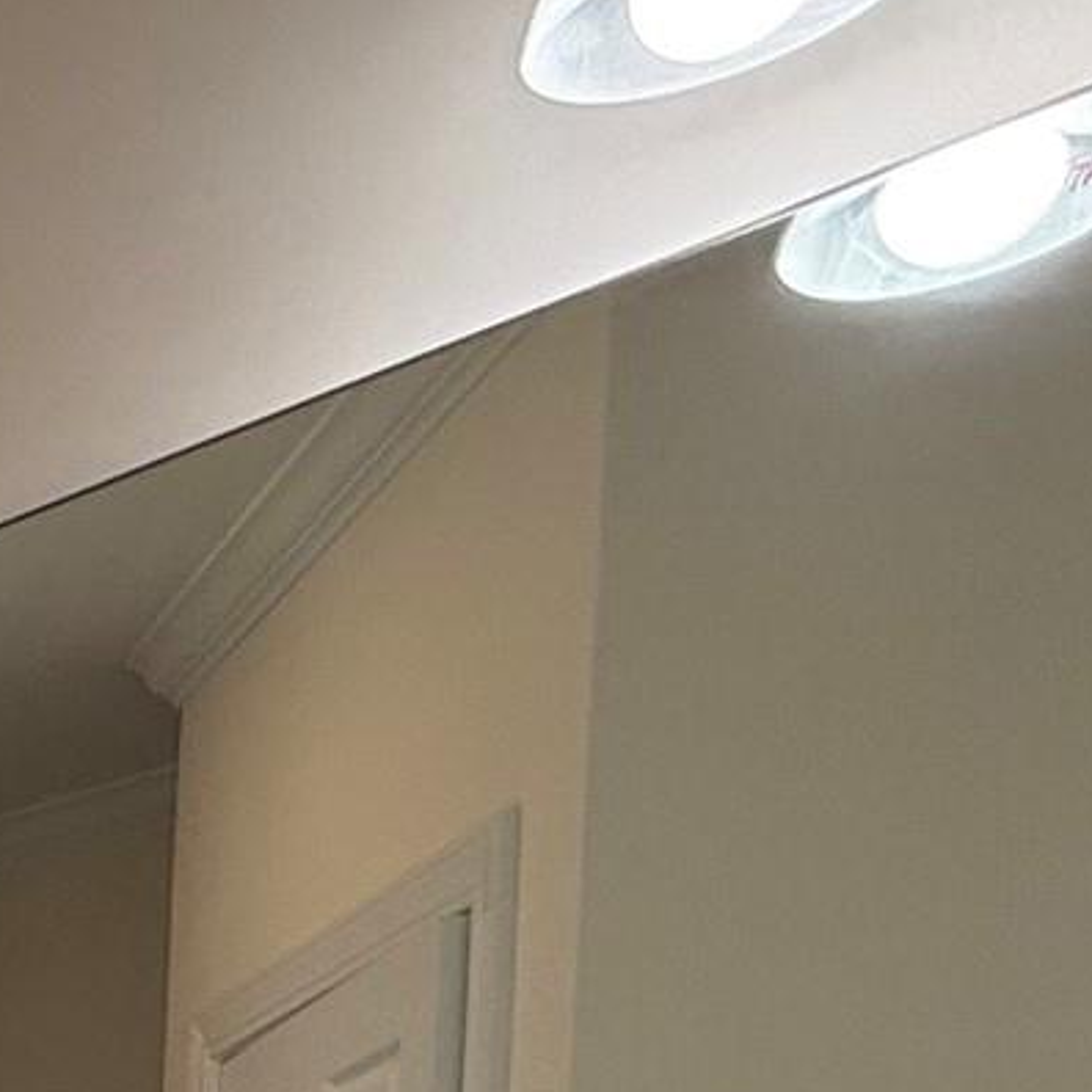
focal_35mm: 64
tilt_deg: -3.3
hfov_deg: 18.1
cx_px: -1100
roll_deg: +0.4
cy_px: 1740
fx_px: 2284
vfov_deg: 21.5
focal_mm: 2.22
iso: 80
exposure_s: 1/120
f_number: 2.2
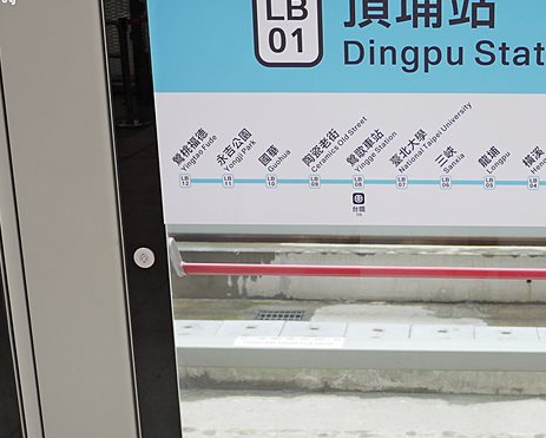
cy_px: 260
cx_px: 447
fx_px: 954
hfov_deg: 31.0
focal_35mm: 59
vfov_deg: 25.8
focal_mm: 14
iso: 200
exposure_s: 1/100
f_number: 2.5
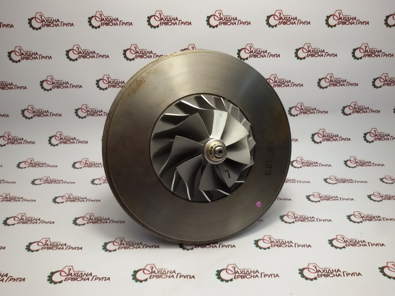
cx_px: 198
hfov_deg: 58.4
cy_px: 148
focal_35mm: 31
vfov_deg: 45.4
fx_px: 354
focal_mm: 2.93
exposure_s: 1/100
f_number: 2.4
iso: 50
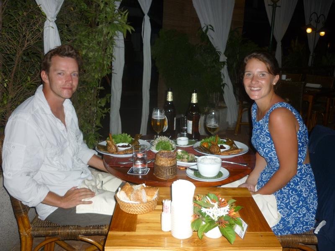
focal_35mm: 33
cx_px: 168
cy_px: 126
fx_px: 319
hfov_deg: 55.4
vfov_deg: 42.9
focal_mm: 5.5
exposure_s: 1/125
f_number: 2.8
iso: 125
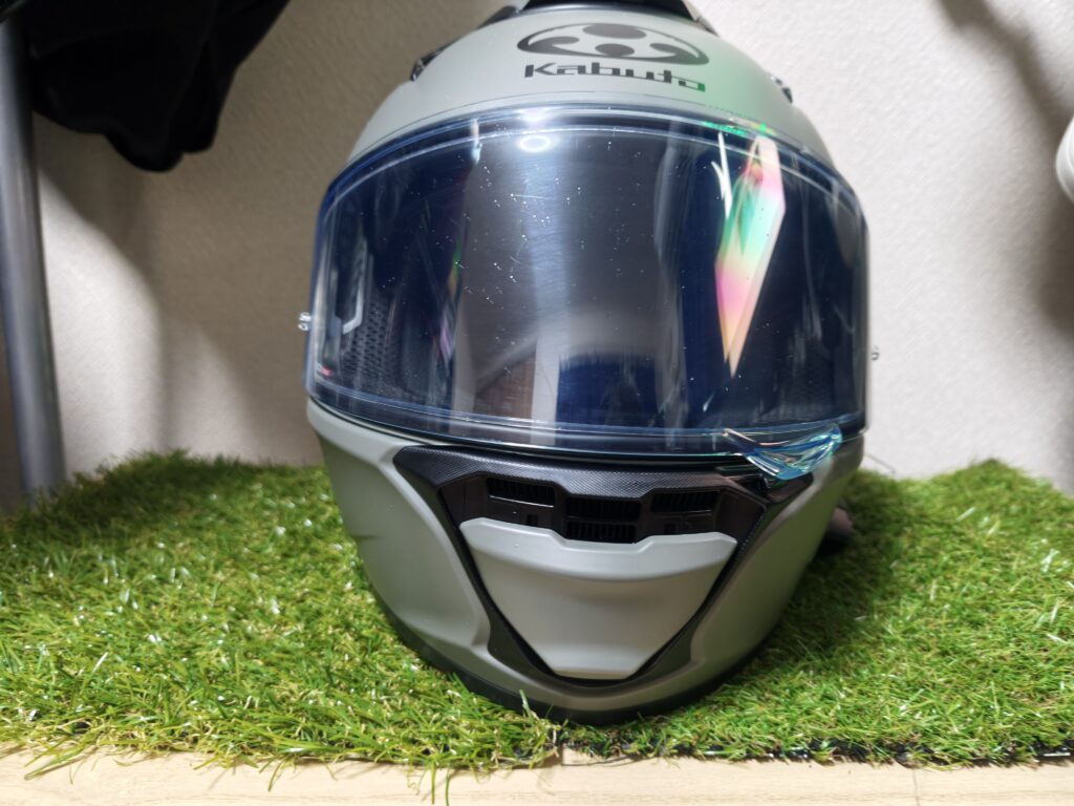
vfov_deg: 58.9
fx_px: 714
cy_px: 403
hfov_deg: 73.9
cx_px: 537
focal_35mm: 23
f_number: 1.67
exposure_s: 1/30
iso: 200
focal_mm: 6.62
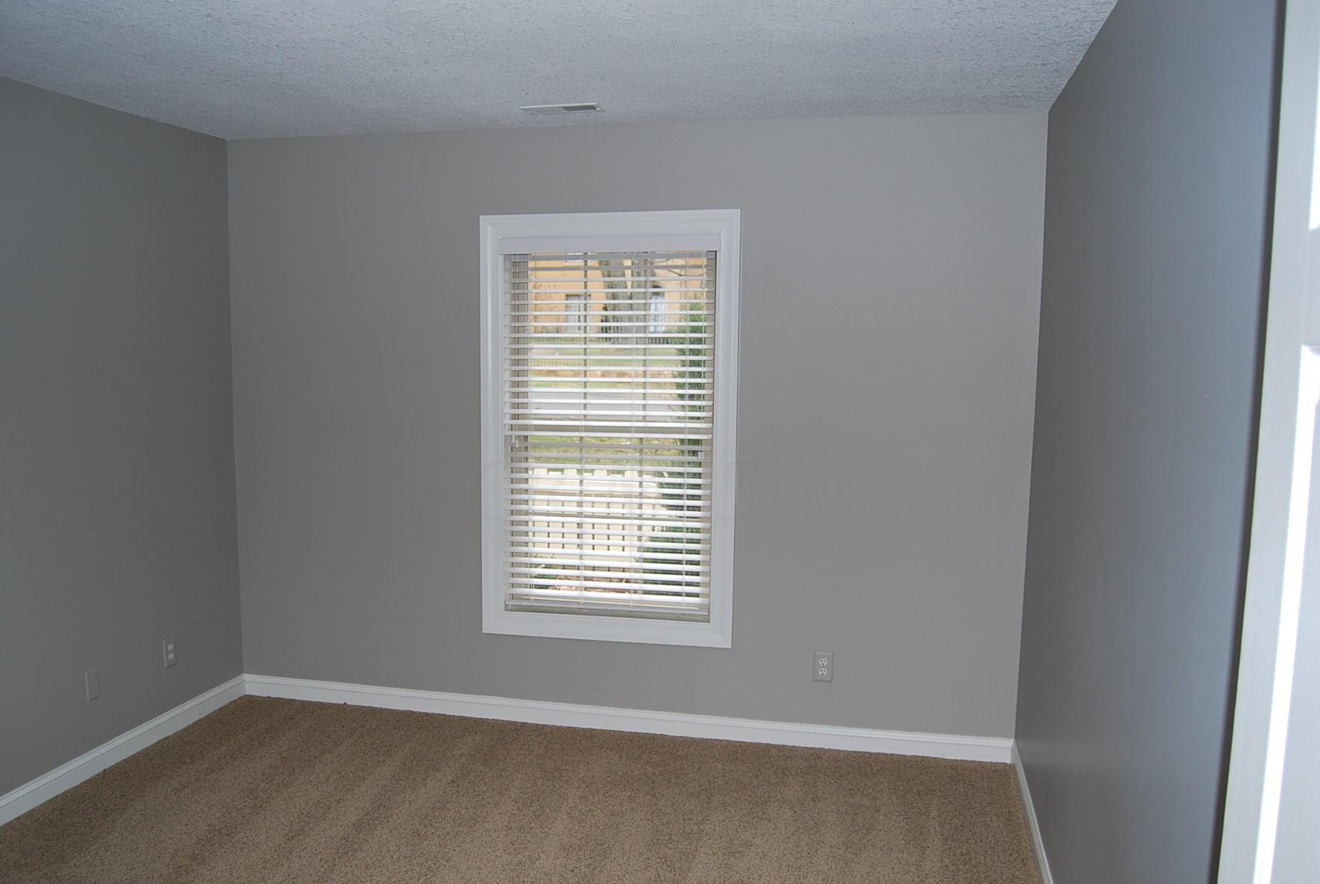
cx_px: 610
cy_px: 487
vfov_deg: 43.7
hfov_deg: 61.8
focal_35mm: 30
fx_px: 1101
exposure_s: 1/60
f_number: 3.5
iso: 200
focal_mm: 18
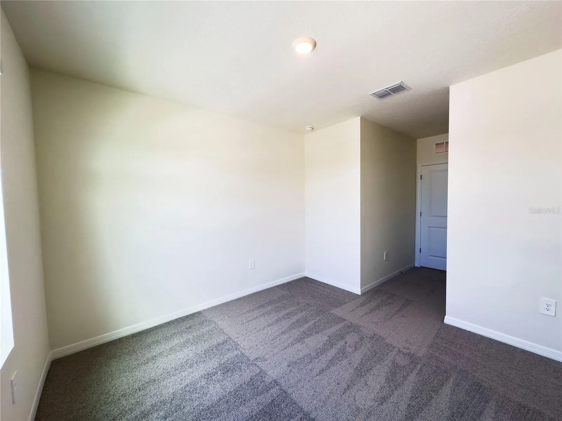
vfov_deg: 85.7
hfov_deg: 102.1
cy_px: 210
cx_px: 281
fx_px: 227
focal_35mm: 14
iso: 160
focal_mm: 2.22
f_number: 2.2
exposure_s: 1/120
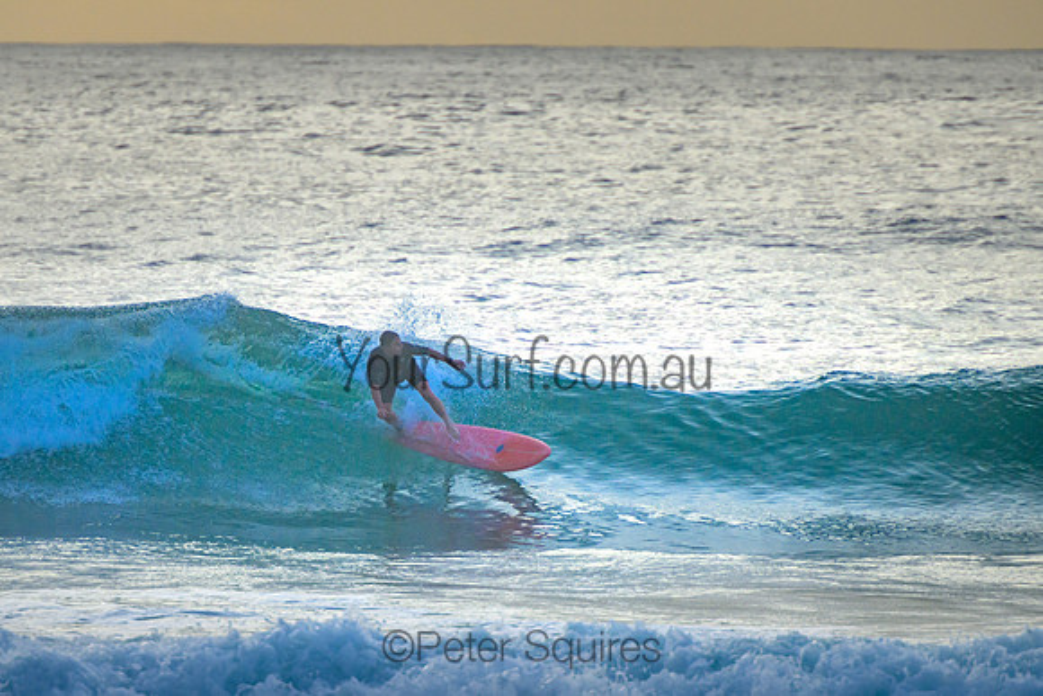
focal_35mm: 550
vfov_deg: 2.5
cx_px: 458
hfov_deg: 3.7
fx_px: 15932
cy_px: 408
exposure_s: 1/2000
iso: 800
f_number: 5.6
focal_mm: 400
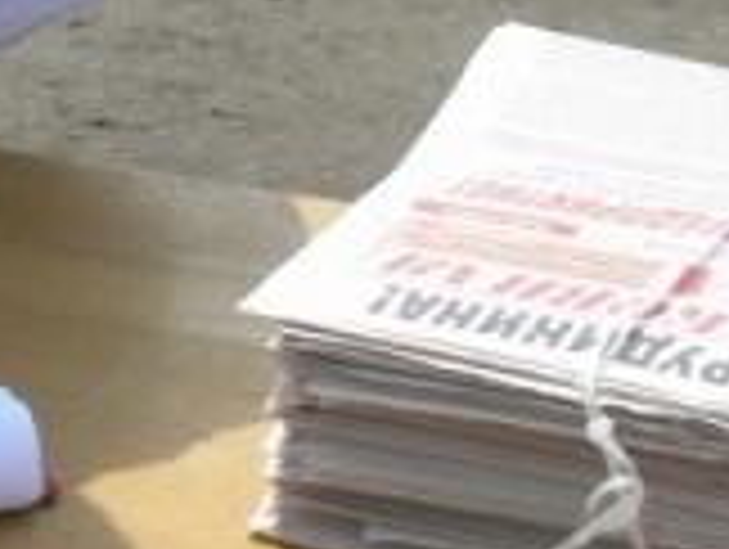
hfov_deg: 8.3
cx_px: -976
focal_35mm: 221
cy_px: -729
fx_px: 4661
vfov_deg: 6.4
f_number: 5.6
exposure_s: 1/250
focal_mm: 7.4
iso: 80
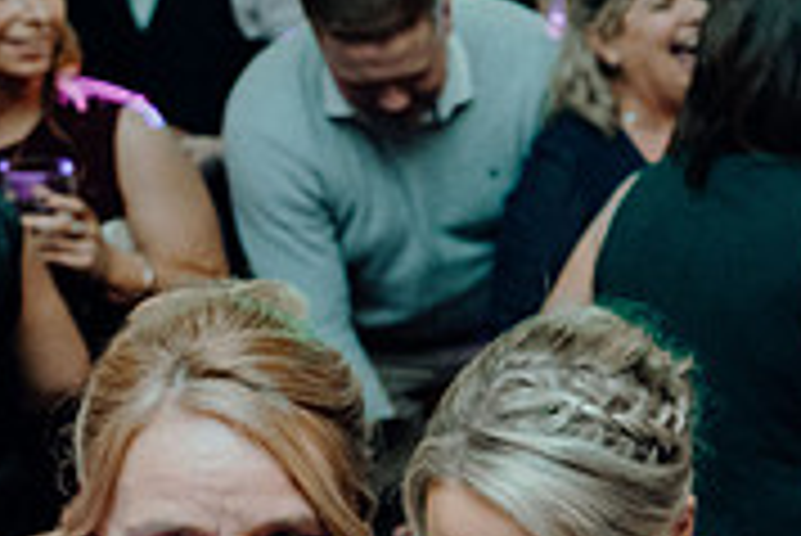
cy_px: 322
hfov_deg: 23.0
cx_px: 1053
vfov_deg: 17.5
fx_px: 1737
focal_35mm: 78
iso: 3200
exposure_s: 1/160
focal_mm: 24
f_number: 3.5
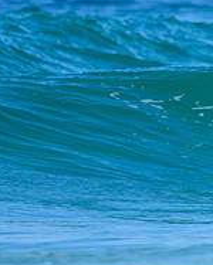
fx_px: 25206
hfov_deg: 0.5
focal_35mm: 3204
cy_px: 65
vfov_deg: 0.6
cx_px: 248
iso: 280
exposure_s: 1/2000
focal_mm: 800
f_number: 6.3
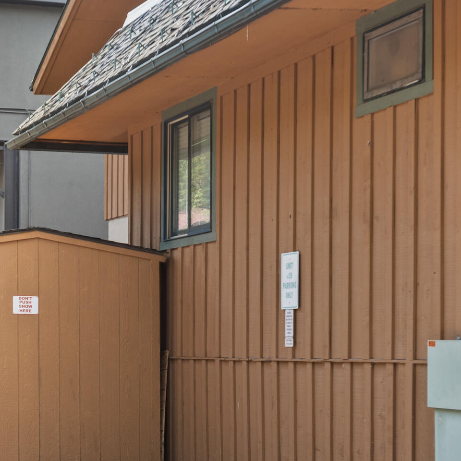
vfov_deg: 20.3
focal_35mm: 85
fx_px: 1281
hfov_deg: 20.3
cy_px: 329
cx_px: 124
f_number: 7.1
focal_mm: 32
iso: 320
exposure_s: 1/60
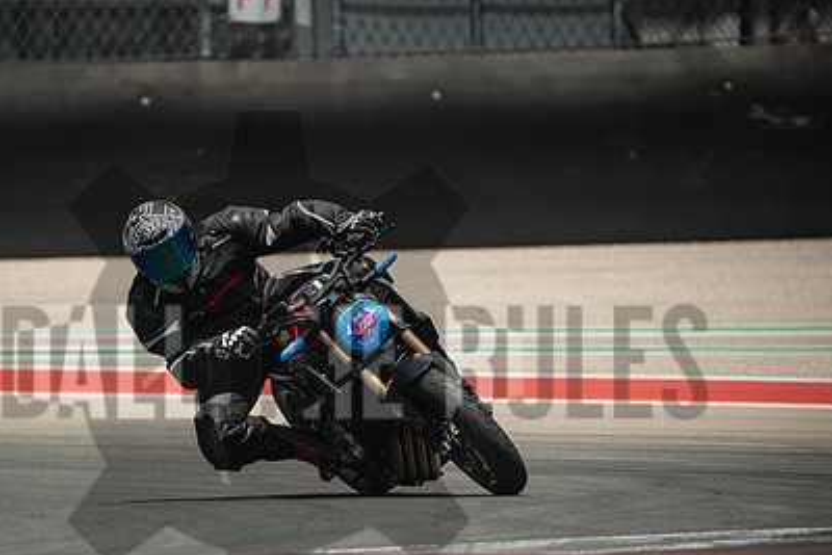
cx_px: 268
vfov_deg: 1.6
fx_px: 20113
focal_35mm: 870
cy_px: 365
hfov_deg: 2.4
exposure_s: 1/1600
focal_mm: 400
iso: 640
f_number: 5.6
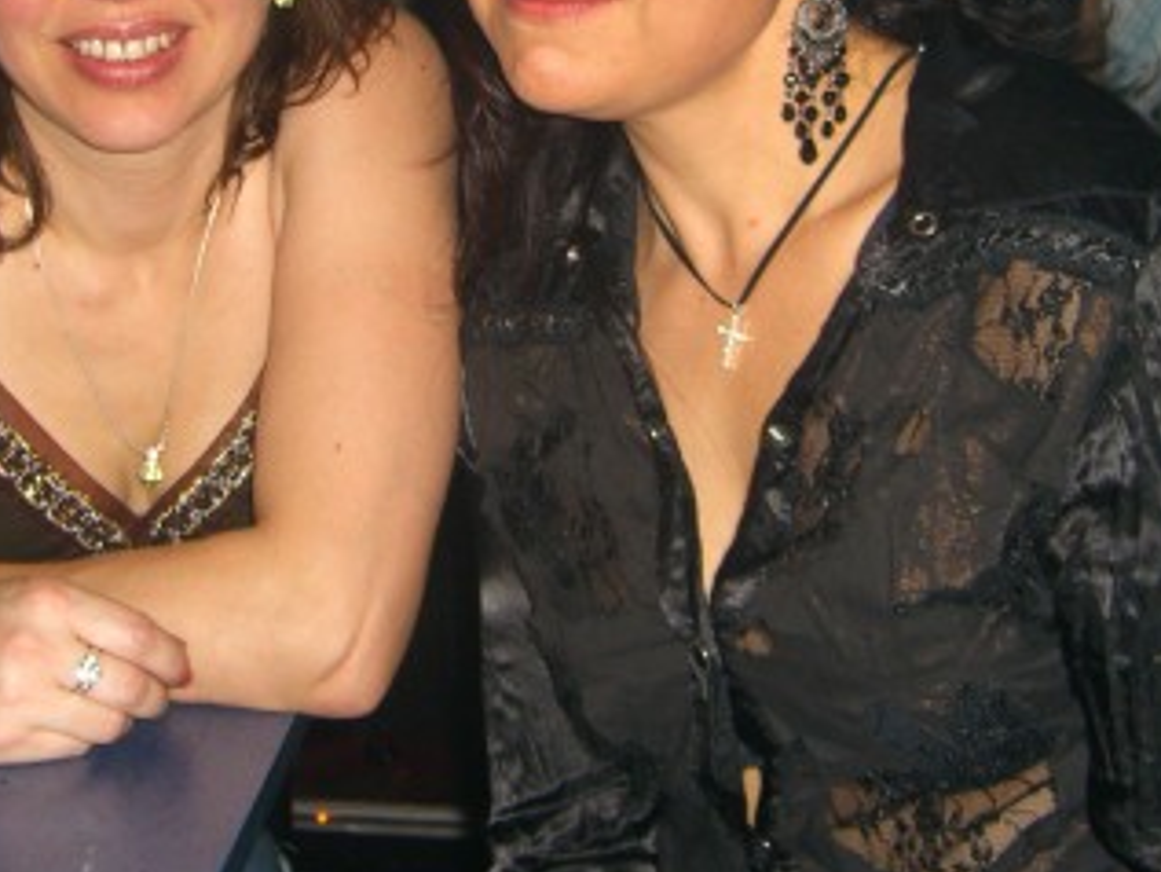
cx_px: 436
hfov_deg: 26.9
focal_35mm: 72
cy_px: 125
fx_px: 2416
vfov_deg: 20.1
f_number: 2.8
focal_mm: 7.9
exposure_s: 1/60
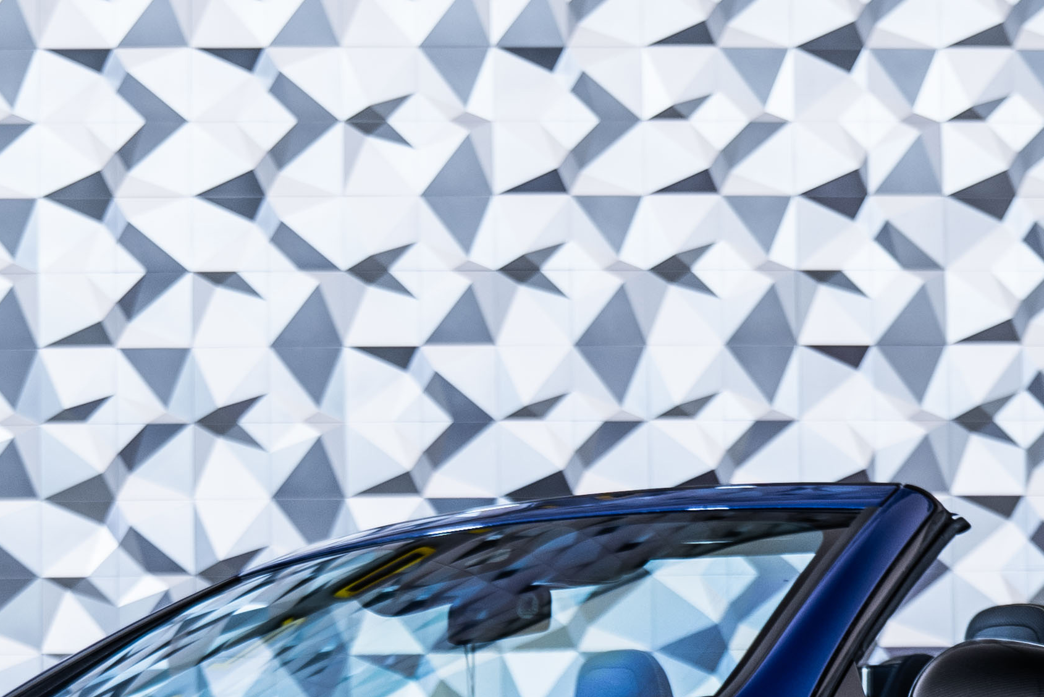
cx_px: 358
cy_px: 809
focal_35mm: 123
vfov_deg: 11.0
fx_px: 3567
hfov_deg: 16.6
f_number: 2.8
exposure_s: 1/60
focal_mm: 35
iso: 100
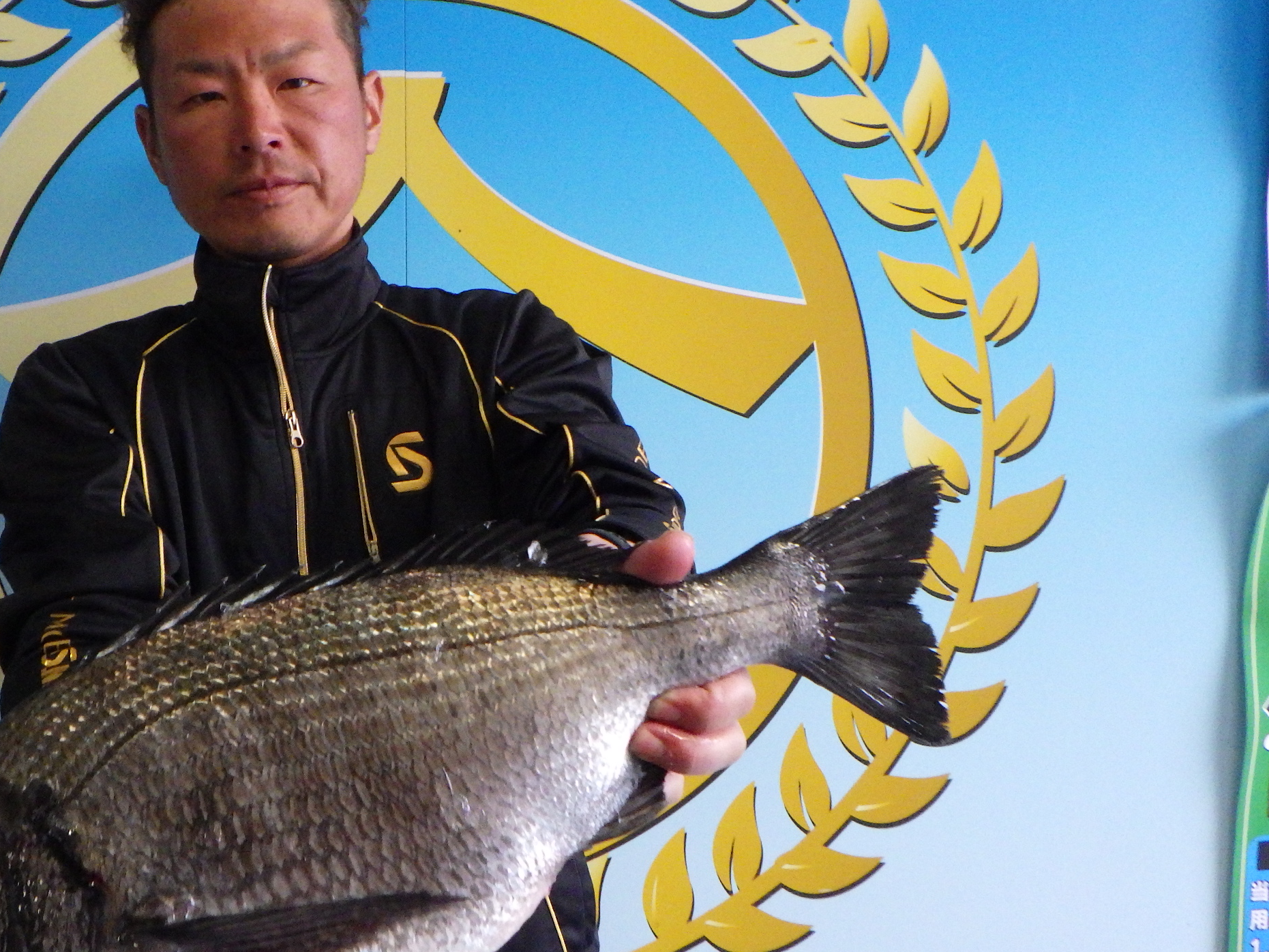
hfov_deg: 47.2
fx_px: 1430
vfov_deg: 36.8
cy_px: 520
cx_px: 444
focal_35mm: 39
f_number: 3.5
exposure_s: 1/60
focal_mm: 5
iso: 1000
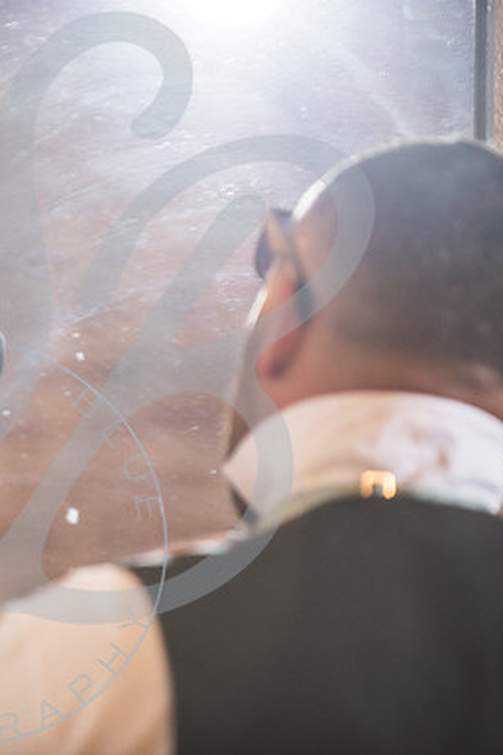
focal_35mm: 302
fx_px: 6329
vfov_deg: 6.8
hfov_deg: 4.5
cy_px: 378
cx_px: 63
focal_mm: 200
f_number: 2.8
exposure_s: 1/200
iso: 1000
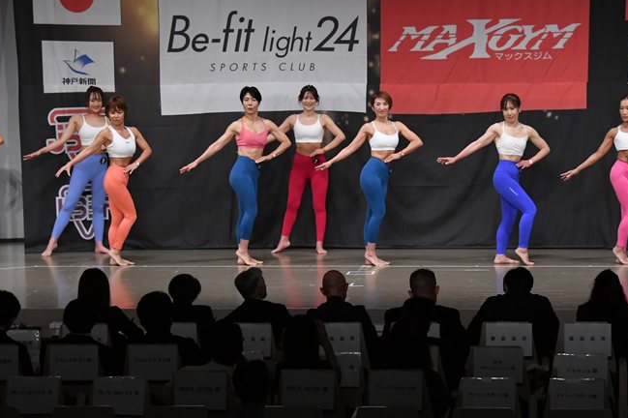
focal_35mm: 111
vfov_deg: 12.3
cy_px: 242
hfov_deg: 18.4
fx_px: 1935
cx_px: 352
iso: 3200
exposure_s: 1/400
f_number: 5.6
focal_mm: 62
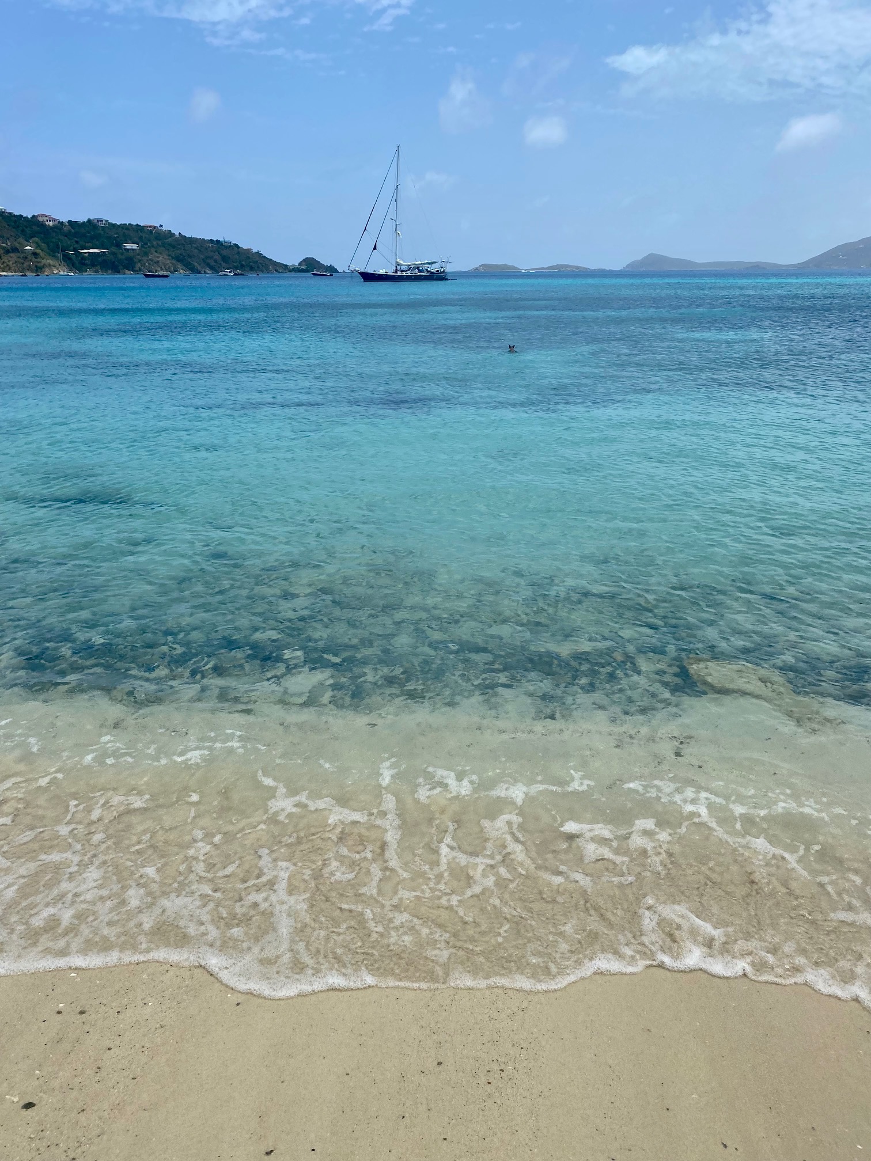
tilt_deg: -18.3
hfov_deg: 53.1
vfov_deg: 67.3
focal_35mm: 26
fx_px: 872
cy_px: 580
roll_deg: +0.9
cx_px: 436
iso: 32
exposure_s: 1/4444
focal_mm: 4.25
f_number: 1.8
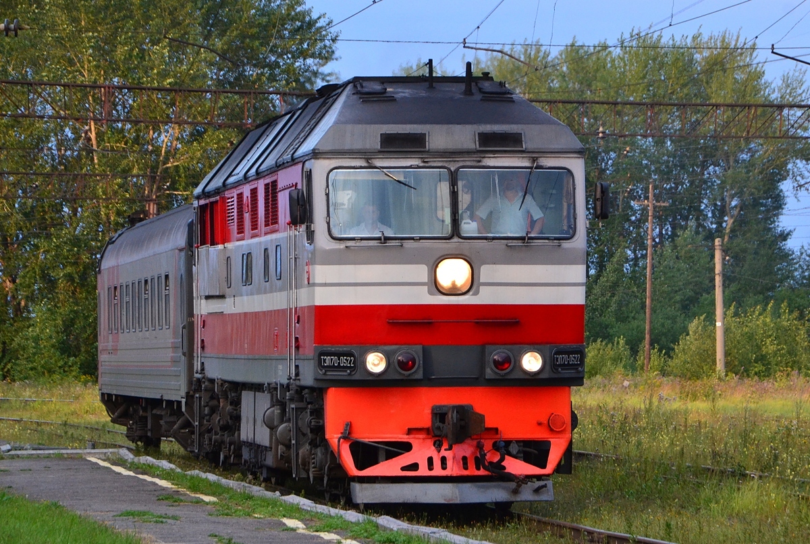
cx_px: 405
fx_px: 4397
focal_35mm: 195
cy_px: 272
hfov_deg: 10.5
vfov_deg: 7.1
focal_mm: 130
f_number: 10
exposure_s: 1/160
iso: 1600
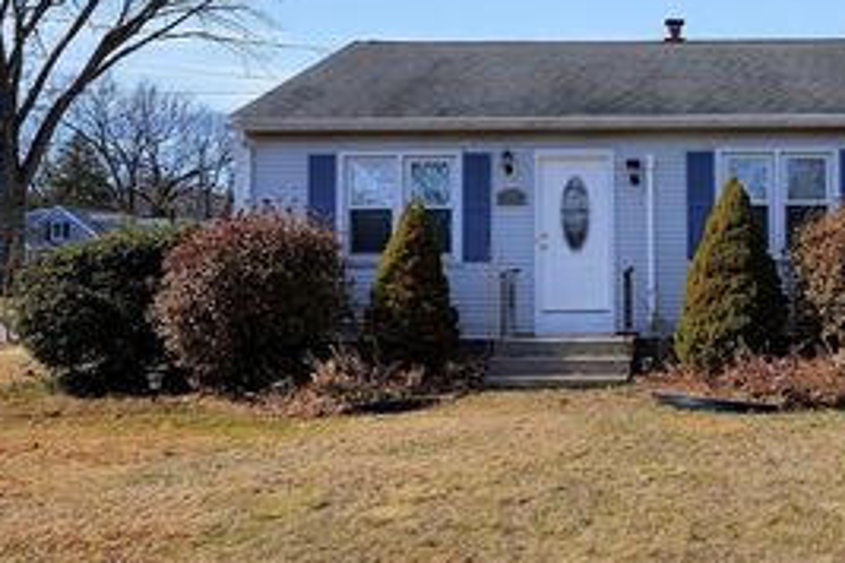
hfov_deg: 57.6
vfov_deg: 43.5
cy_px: 251
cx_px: 668
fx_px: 704
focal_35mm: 30
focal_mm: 16
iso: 400
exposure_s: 1/500
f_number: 8
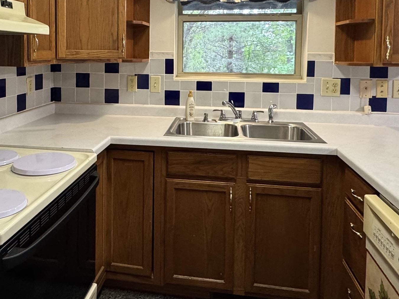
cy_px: 68
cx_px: 156
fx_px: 369
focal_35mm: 32
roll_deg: -0.1
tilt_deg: -2.4
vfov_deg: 42.5
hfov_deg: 56.3
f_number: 2.2
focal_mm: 2.22
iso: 250
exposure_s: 1/60
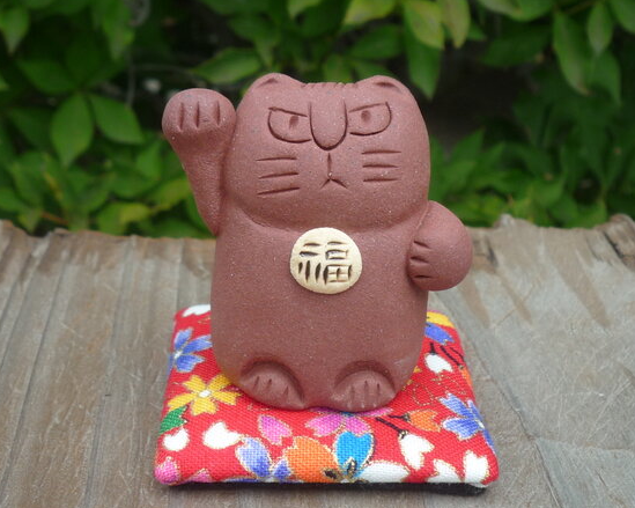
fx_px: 1090
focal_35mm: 58
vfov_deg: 26.2
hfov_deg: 32.5
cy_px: 264
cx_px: 309
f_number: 3.8
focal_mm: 6.3
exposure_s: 1/200
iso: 100
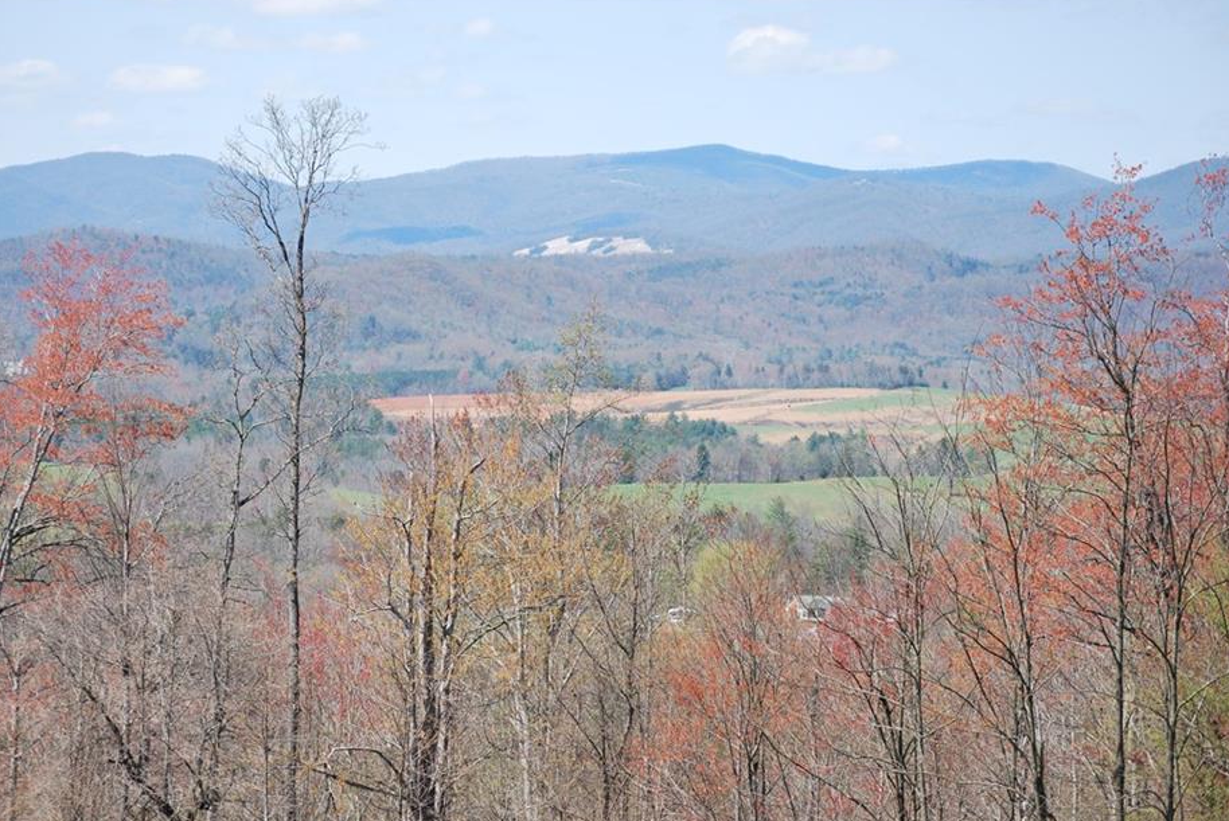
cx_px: 576
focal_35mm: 121
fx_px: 4134
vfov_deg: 11.3
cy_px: 450
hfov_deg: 16.9
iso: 140
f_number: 5.6
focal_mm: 72
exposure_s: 1/500
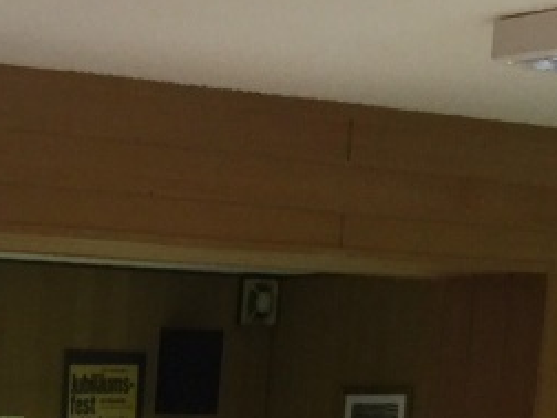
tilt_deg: -11.8
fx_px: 1899
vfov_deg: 11.4
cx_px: -312
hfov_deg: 15.3
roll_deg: -0.8
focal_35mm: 118
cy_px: 823
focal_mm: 4.15
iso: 64
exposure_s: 1/17
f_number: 2.2
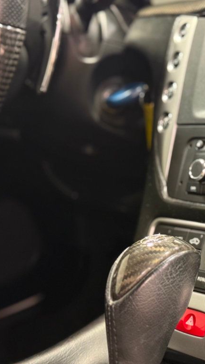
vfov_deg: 30.2
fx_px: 677
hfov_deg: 16.8
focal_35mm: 70
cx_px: 209
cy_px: 182
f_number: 1.78
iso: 320
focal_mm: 6.76
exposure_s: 1/40
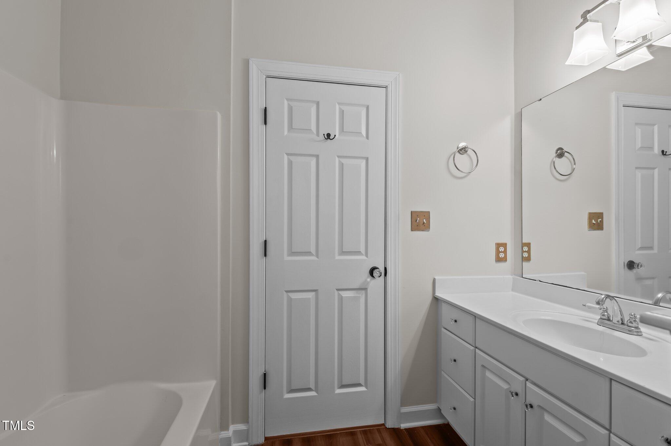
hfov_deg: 100.4
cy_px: 223
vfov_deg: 77.2
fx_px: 279
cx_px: 336
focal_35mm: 15
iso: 400
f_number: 6.3
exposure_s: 1/4
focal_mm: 15
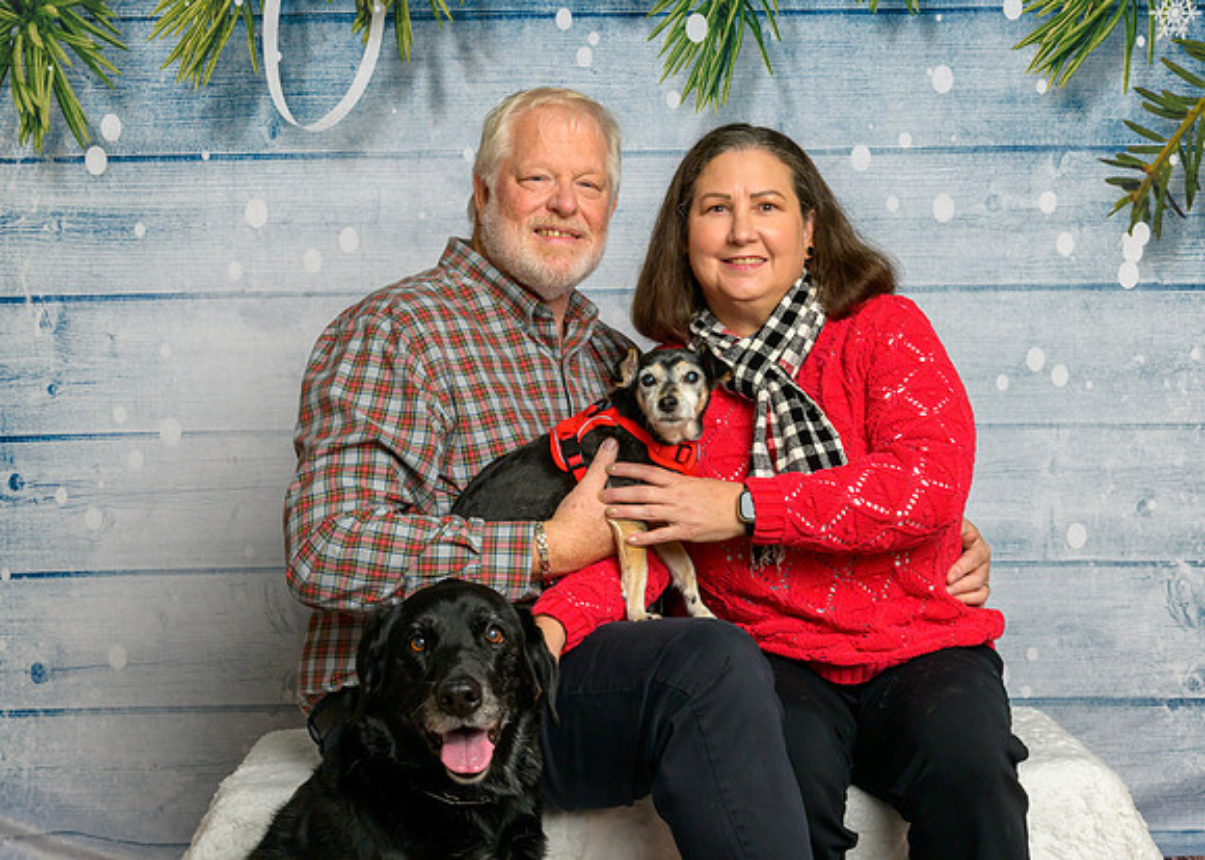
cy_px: 453
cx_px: 648
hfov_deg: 33.6
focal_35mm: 58
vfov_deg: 24.3
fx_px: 1994
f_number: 10
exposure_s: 1/125
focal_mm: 40
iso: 400
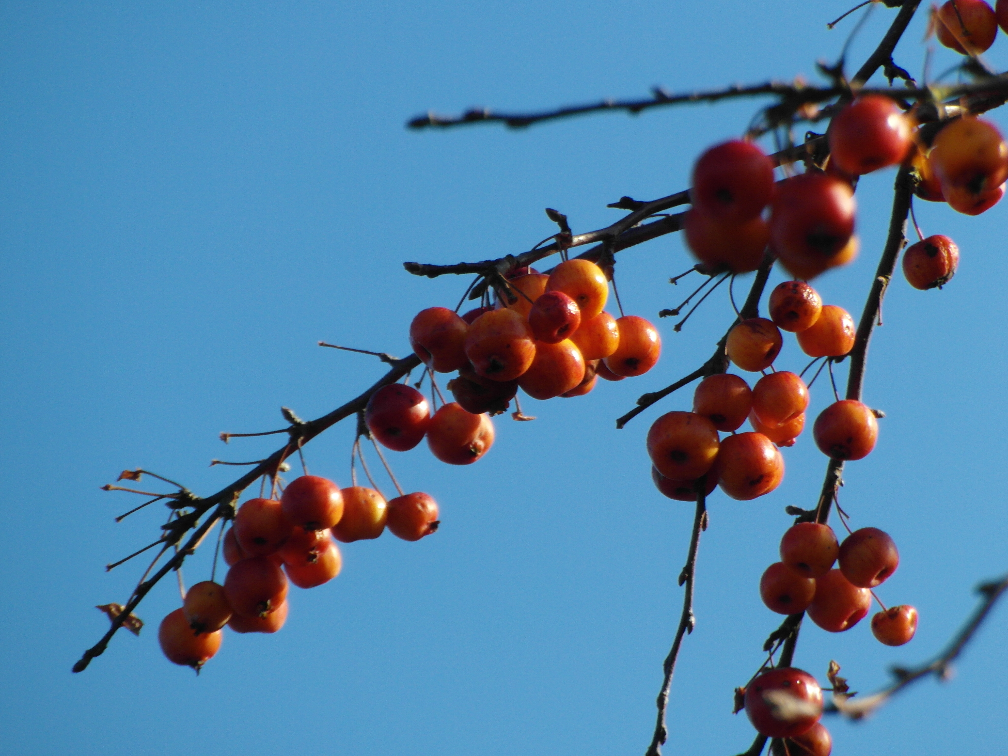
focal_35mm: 432
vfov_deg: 3.4
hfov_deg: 4.6
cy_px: 378
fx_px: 12580
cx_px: 504
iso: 100
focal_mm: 73
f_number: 5.8
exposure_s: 1/250
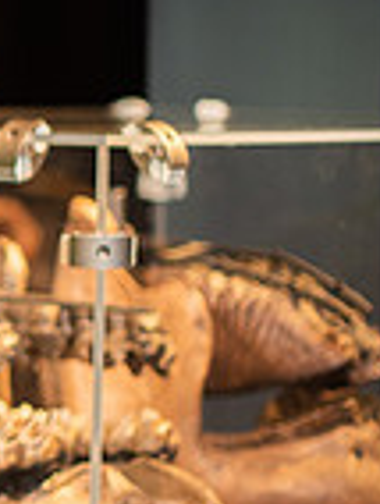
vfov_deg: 10.1
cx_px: -558
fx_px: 2860
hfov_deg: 7.1
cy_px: 222
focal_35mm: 196
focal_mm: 50
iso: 500
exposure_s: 1/200
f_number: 1.8
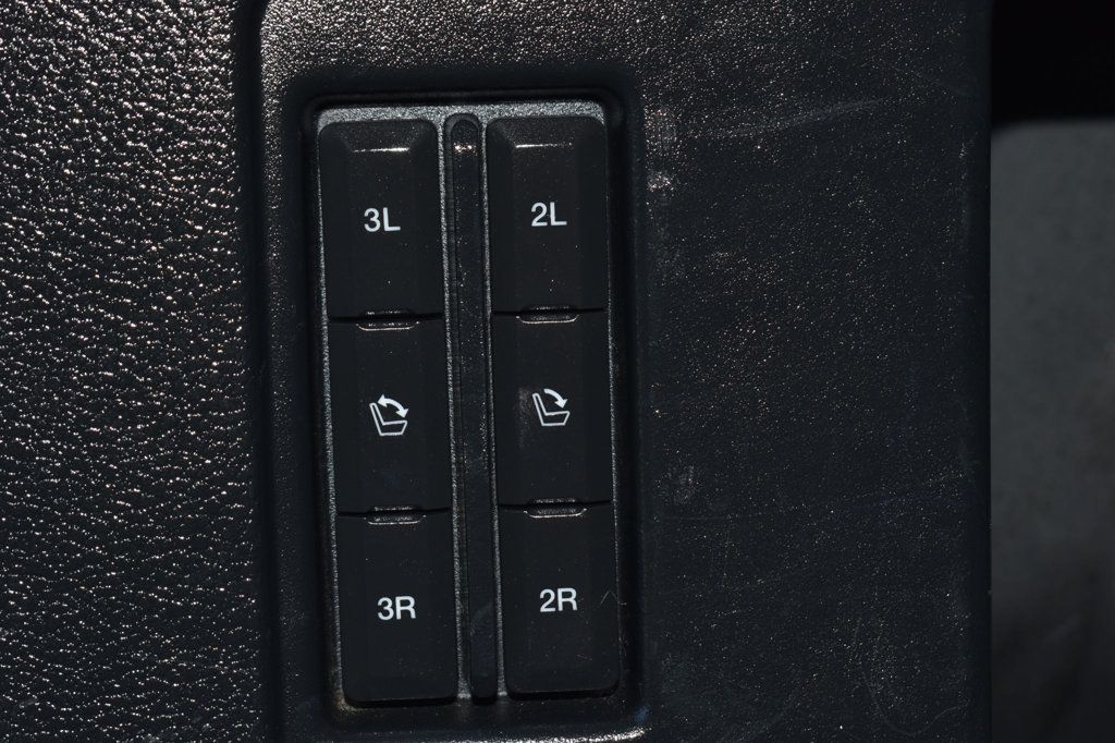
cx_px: 558
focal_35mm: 82
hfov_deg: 24.6
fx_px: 2554
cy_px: 372
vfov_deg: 16.5
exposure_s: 1/60
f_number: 8
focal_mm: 55
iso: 100
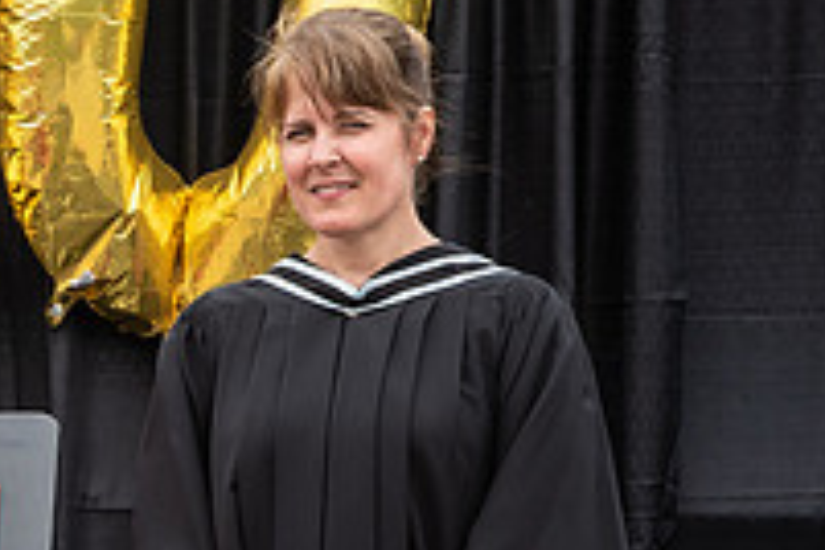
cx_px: -454
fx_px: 5316
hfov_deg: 8.6
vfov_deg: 5.9
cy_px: 650
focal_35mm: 232
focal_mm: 60
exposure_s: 1/500
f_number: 5.6
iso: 500
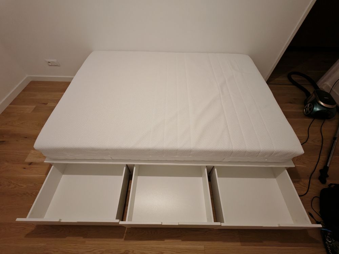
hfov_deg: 94.5
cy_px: 127
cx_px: 170
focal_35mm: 16
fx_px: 157
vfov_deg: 78.1
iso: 800
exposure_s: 1/50
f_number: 2.2
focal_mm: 1.96
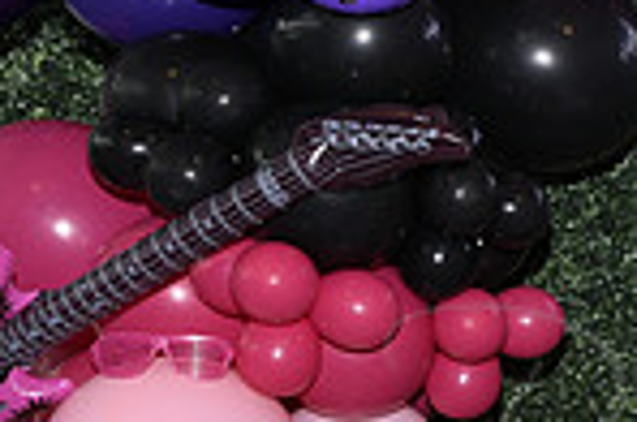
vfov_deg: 11.7
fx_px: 2013
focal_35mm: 114
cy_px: 497
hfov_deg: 15.0
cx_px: 1240
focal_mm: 29
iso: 500
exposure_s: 1/60
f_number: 6.3
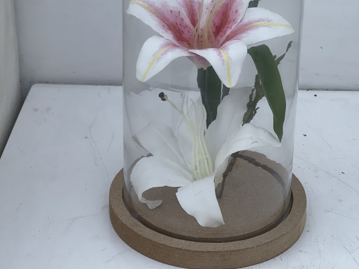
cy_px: 63
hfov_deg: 22.8
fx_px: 892
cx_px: 179
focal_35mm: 86
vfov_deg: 17.1
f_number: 2.2
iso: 20
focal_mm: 7.5
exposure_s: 1/421
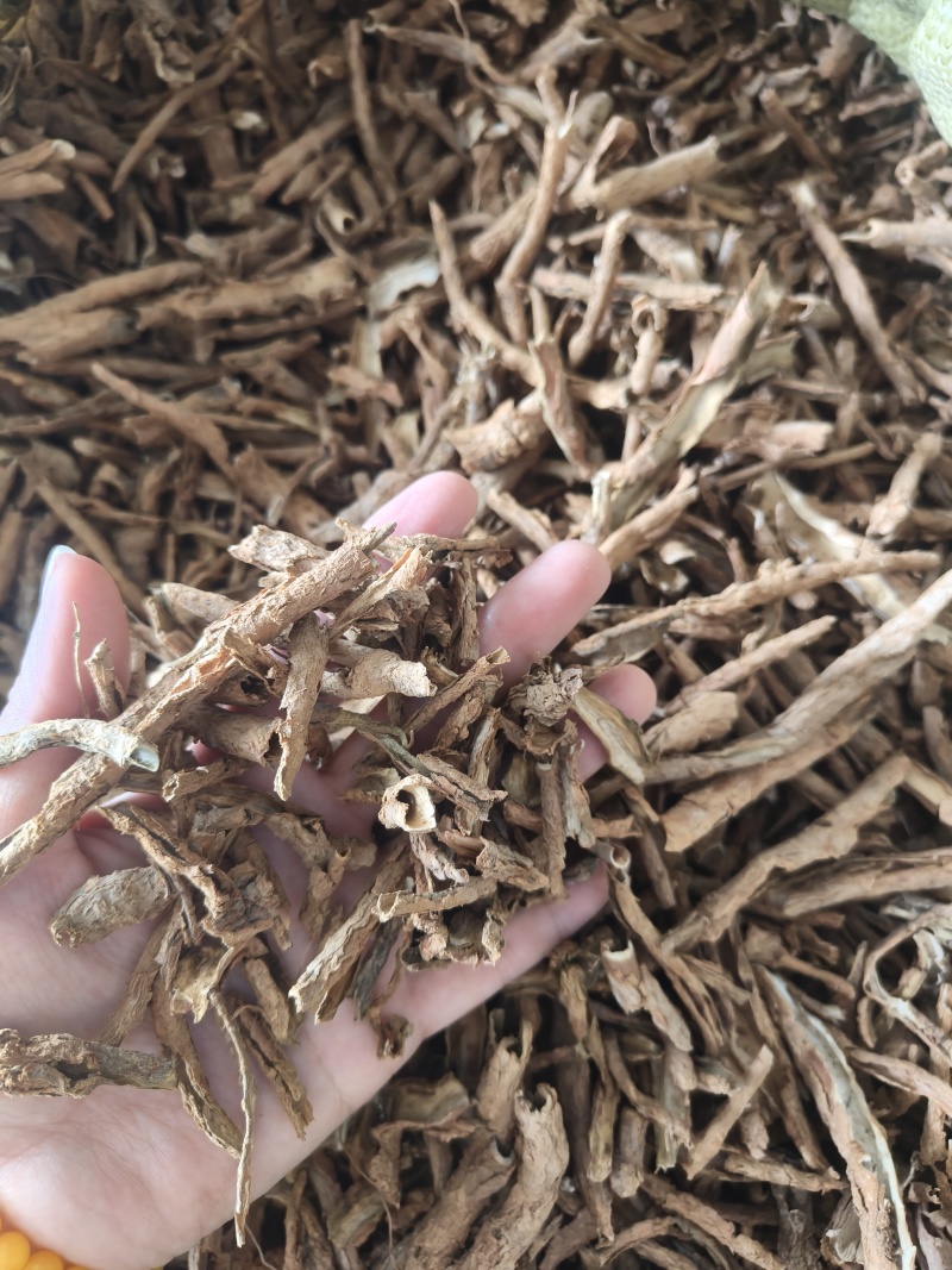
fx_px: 880
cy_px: 635
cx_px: 476
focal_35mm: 24
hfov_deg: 56.8
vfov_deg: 71.6
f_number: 1.8
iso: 640
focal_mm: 5.59
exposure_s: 1/33.3
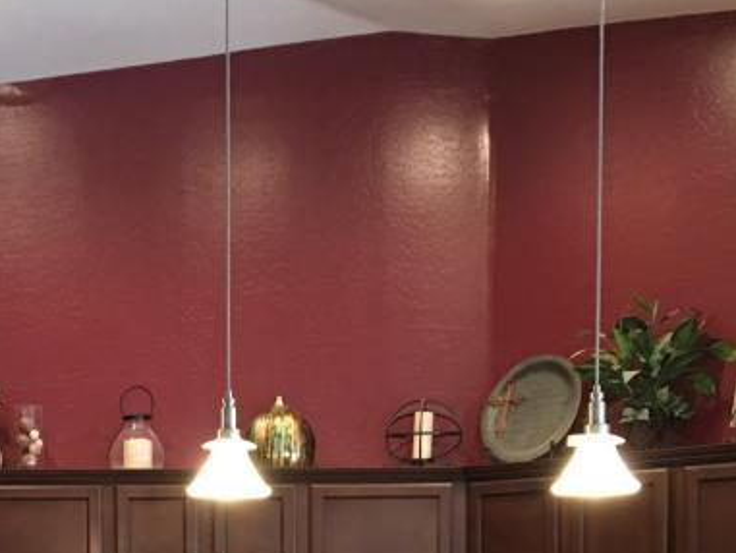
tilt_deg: -3.6
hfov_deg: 24.7
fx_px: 1659
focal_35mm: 78
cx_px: 182
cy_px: 690
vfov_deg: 17.8
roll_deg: +0.6
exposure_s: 1/8
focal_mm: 4.15
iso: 80
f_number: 2.2
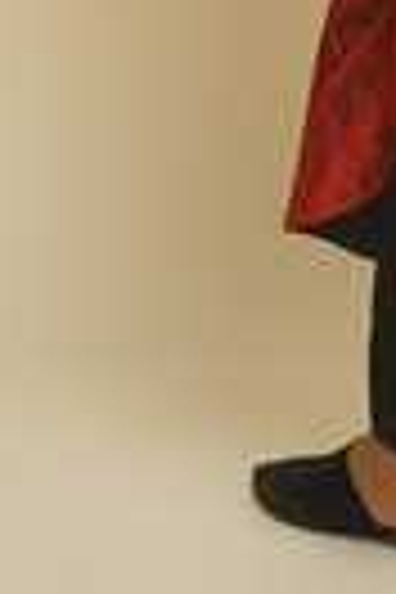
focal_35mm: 199
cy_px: -493
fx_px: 3283
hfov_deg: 6.8
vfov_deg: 9.8
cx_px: 630
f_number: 6.3
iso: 100
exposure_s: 1/60
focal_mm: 50
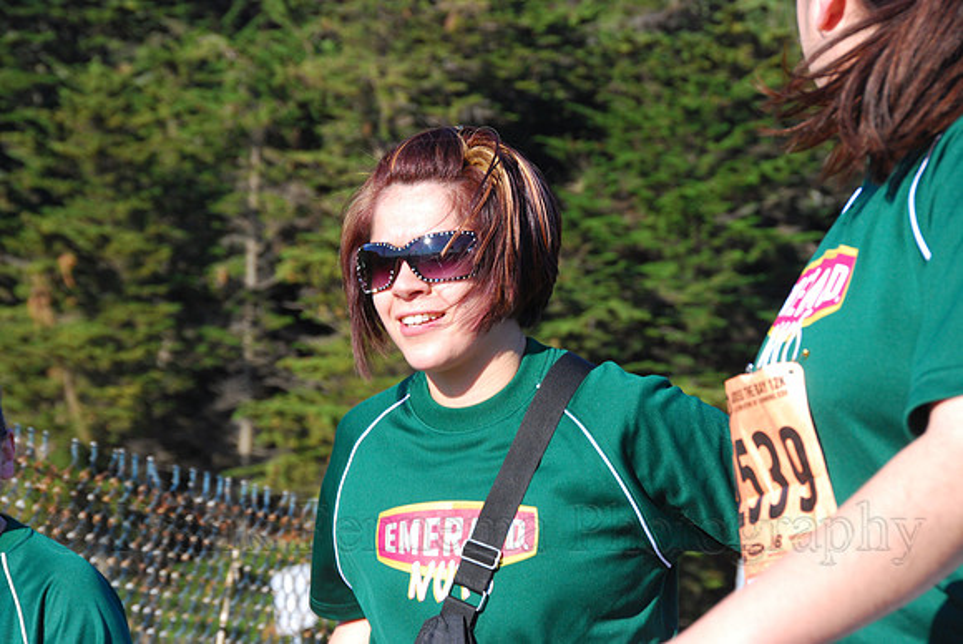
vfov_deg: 9.7
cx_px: 482
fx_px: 3816
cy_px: 322
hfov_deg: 14.4
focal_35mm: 142
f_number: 9.5
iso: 400
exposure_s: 1/250
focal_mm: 95
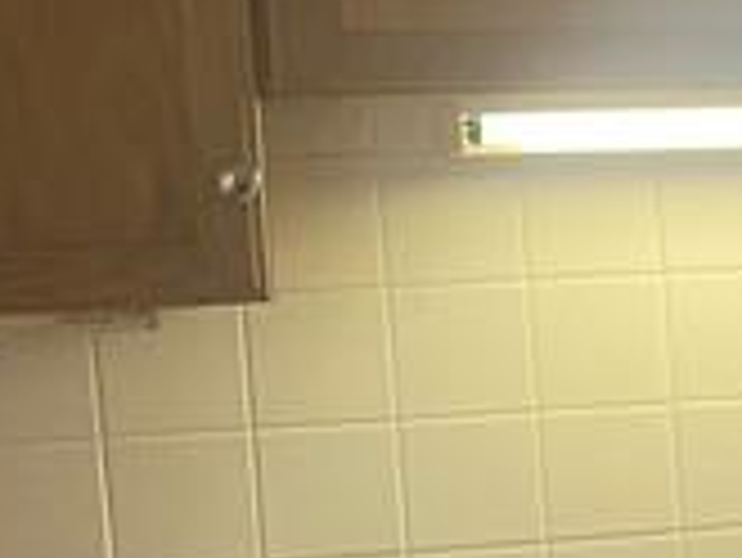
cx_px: 1817
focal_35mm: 161
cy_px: 540
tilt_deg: -6.0
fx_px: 3454
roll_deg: +1.7
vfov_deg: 9.2
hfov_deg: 10.5
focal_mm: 4.25
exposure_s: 1/60
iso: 125
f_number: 1.8
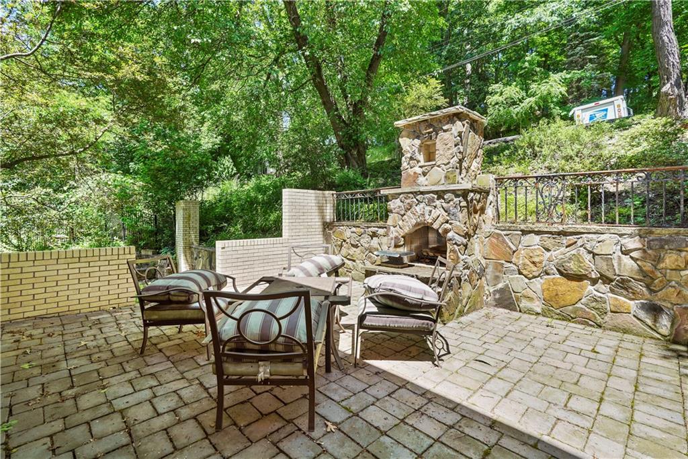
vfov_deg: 73.7
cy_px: 230
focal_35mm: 16
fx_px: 306
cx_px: 344
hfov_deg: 96.8
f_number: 5.6
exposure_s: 1/125
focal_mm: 16
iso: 100
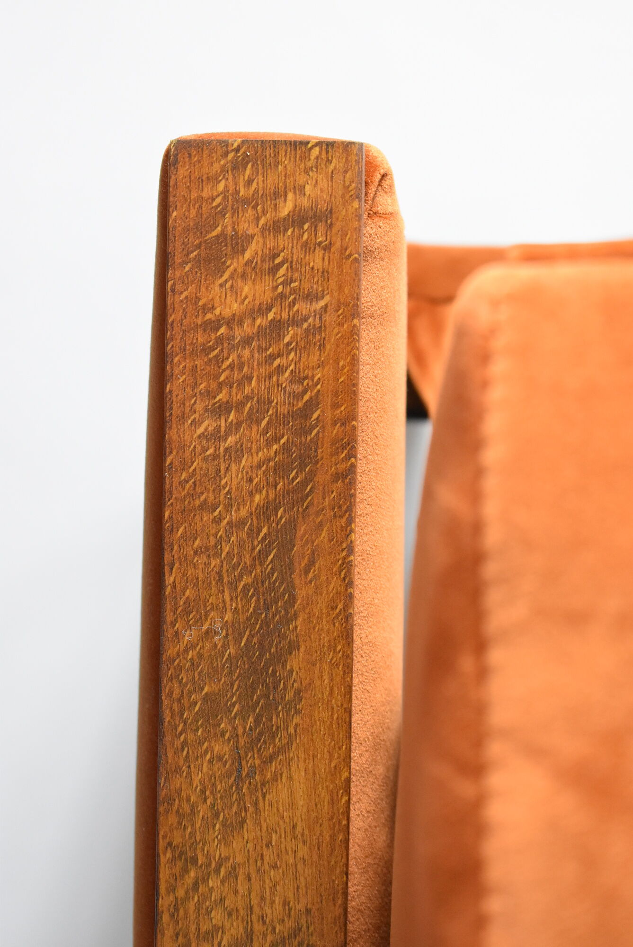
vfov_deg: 24.6
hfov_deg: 16.6
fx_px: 2172
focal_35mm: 82
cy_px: 474
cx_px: 316
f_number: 5.6
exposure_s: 1/80
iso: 3200
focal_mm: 55
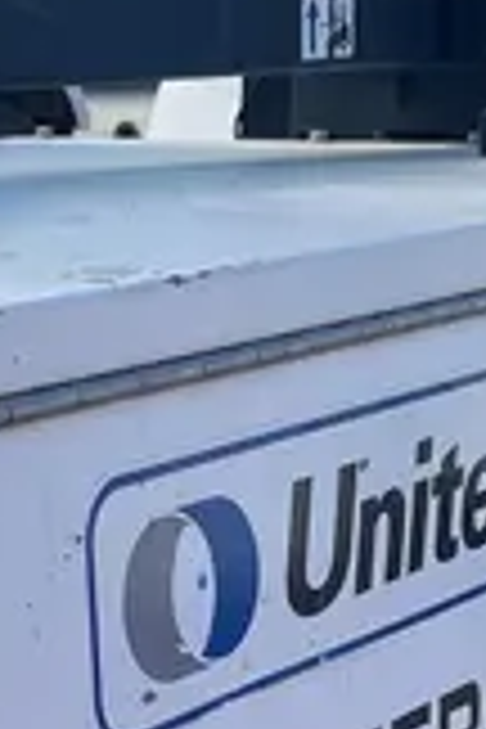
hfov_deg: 11.2
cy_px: 844
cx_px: 81
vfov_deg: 16.2
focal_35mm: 122
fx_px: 2470
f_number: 1.6
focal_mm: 4.2
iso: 32
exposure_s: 1/1667
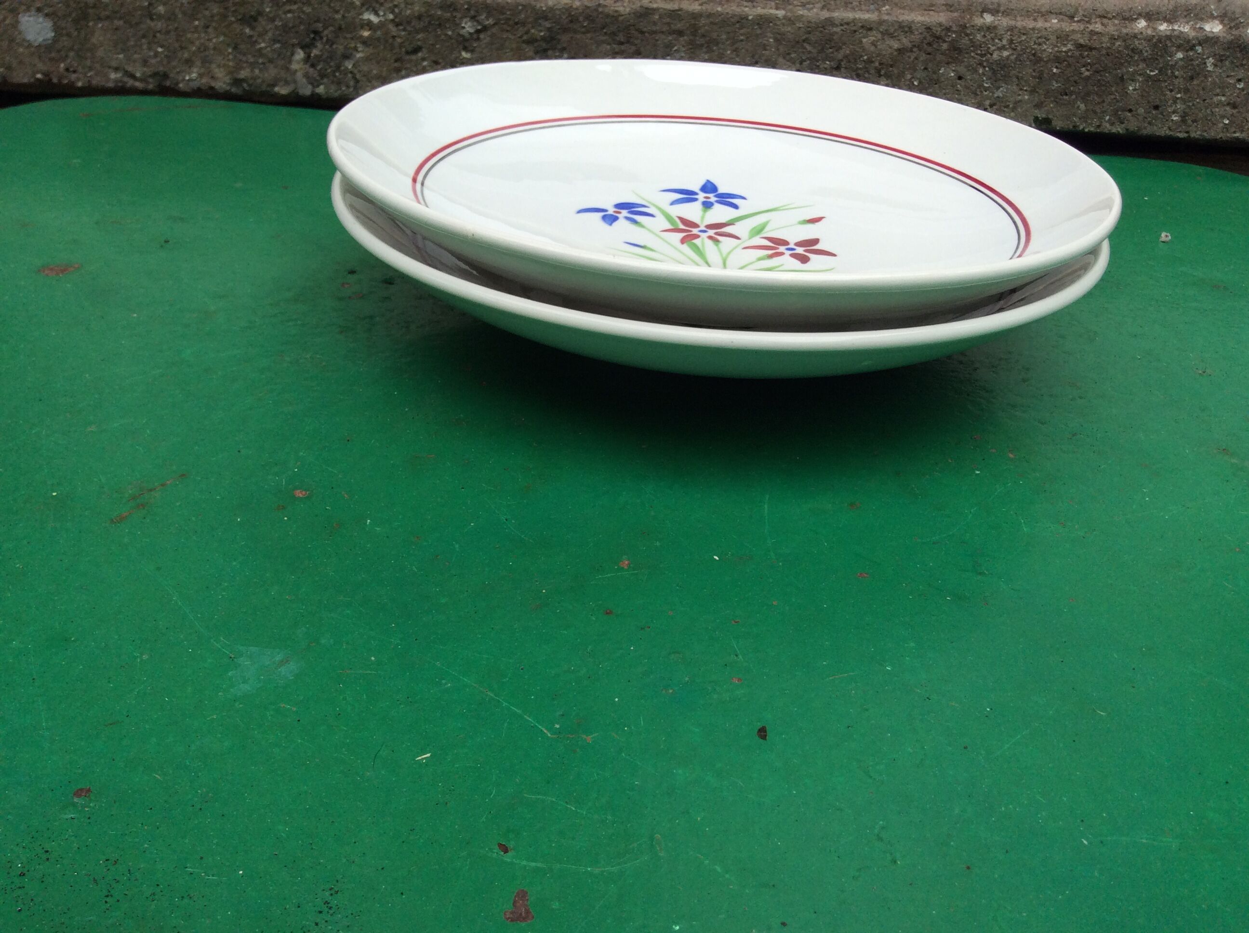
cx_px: 624
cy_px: 466
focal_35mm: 32
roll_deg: +0.5
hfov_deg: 56.9
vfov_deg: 44.1
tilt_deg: -31.2
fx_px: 1153
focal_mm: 3.3
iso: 32
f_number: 2.4
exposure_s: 1/622
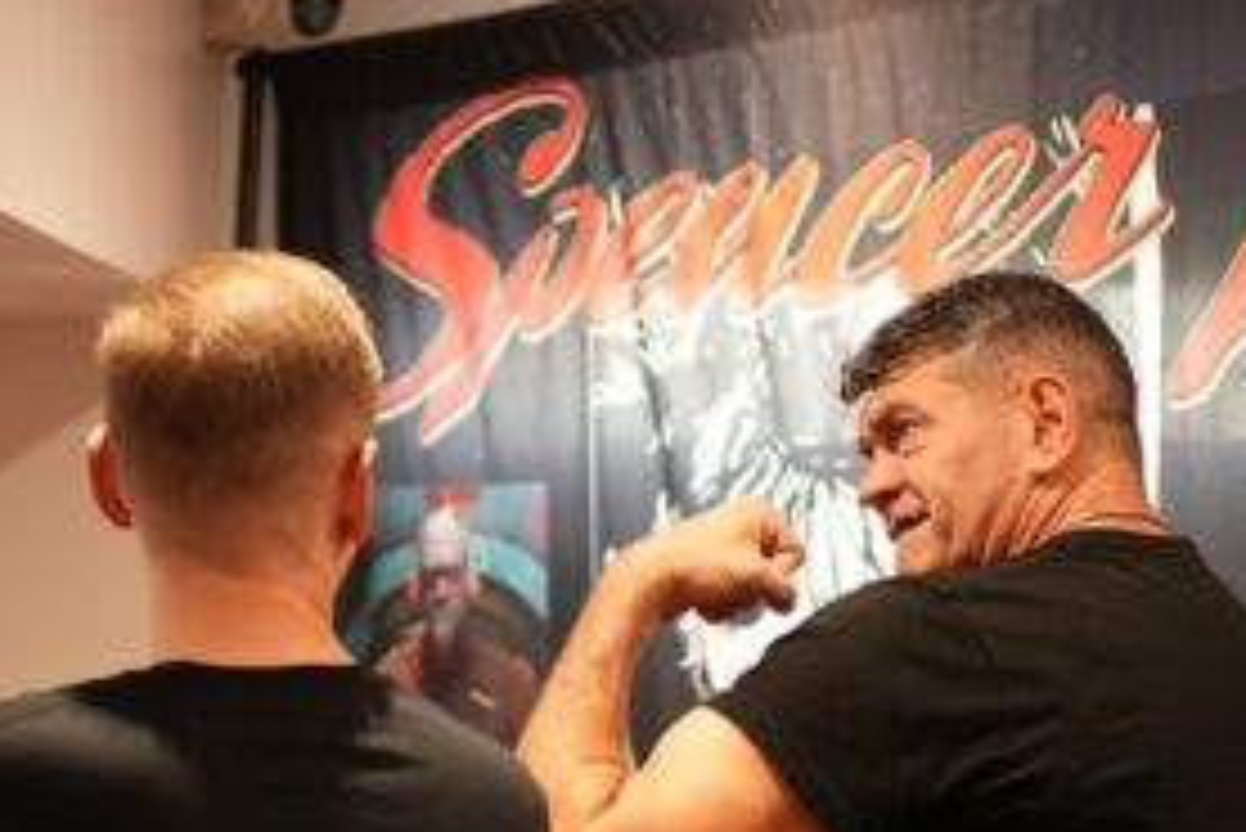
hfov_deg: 20.1
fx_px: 3497
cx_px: 423
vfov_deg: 13.4
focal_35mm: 101
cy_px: 758
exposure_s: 1/250
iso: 2000
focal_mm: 35
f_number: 1.8
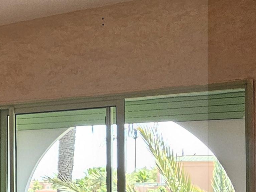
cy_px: 159
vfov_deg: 21.3
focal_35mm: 68
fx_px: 503
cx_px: -126
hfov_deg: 23.1
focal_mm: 2.2
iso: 80
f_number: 2.2
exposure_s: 1/100
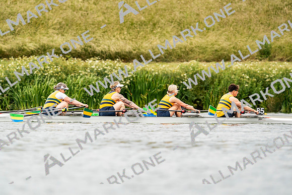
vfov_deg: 3.1
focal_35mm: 437
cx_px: 146
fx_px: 3545
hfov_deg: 4.7
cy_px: 98
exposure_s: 1/2000
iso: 320
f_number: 6.3
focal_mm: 437
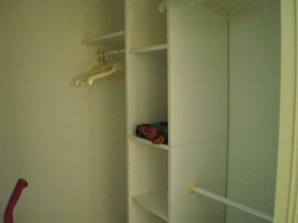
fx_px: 310
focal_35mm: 36
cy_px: 112
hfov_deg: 51.4
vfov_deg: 39.7
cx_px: 149
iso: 1000
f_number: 3.1
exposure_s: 1/8
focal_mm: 6.3
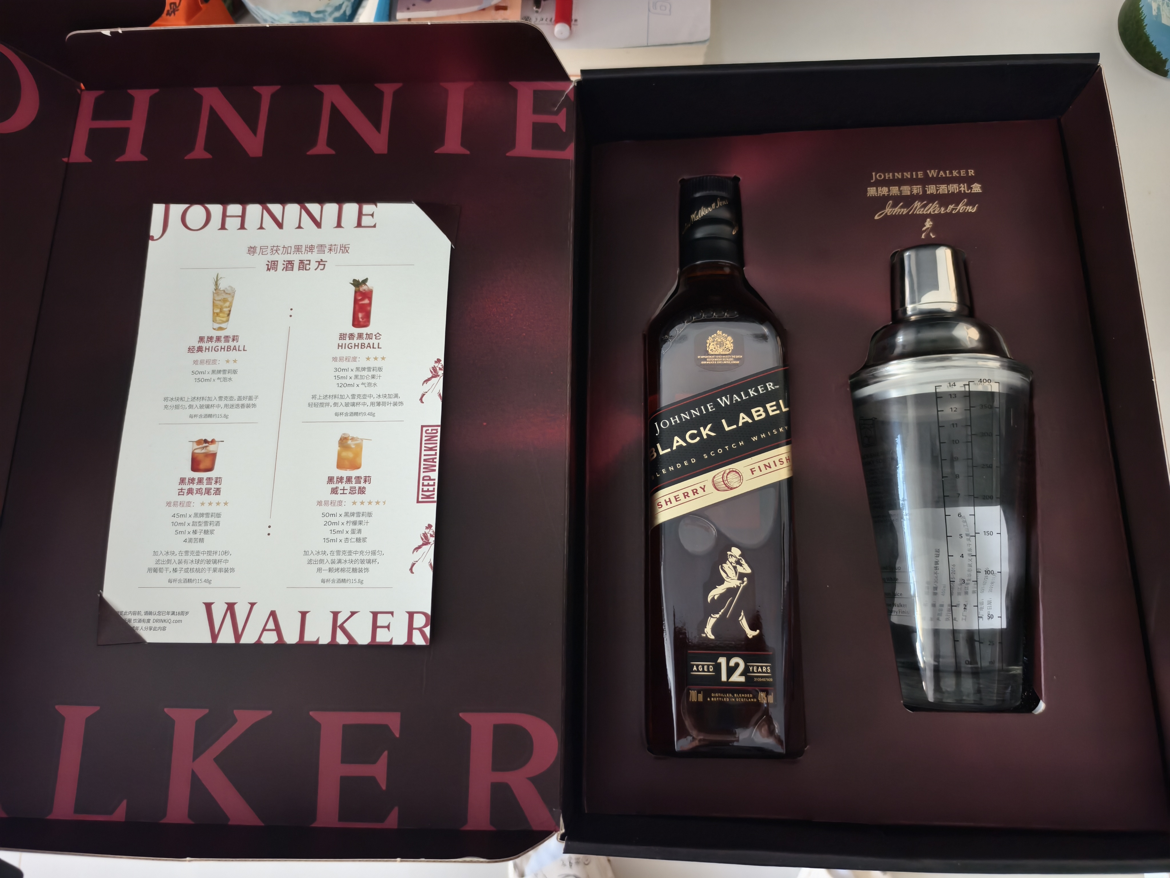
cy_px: 439
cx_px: 585
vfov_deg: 58.9
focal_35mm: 23
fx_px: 777
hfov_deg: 73.9
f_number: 1.57
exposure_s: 1/50
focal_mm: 5.6
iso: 79
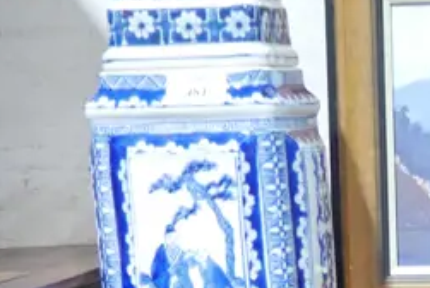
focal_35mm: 161
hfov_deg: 12.4
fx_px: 1925
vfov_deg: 7.6
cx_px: 547
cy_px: 818
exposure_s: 1/60
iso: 1600
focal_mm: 19
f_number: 4.1
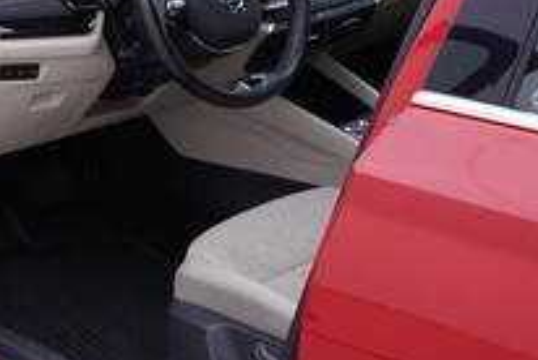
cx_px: 26
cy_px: 158
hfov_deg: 20.7
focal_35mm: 96
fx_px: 1437
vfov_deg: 14.3
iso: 125
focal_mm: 24
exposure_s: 1/50
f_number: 3.2
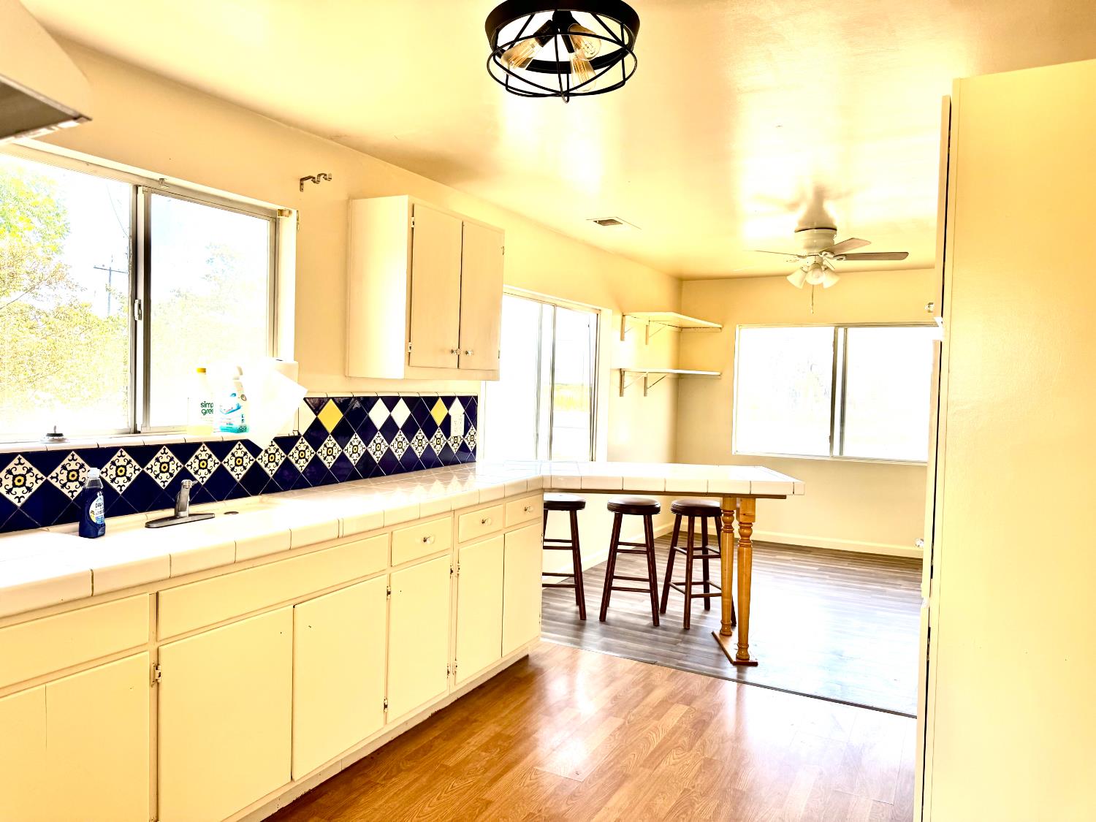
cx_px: 548
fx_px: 760
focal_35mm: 24
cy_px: 411
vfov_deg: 56.8
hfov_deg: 71.6
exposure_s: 1/488
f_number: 1.78
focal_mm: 6.76
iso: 80
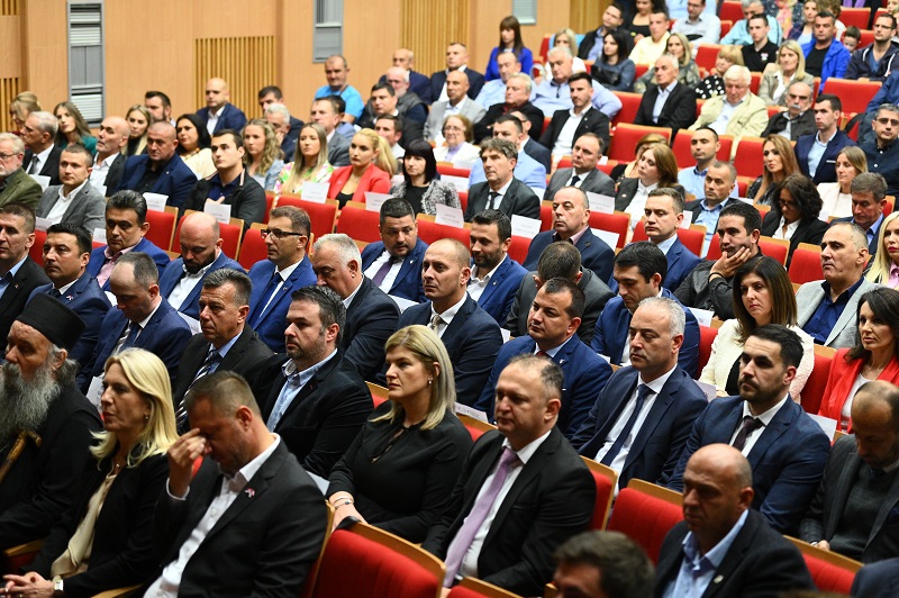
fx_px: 1747
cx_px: 450
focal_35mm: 70
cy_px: 299
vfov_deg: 19.4
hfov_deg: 28.9
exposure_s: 1/200
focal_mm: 70
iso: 4000
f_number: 2.8
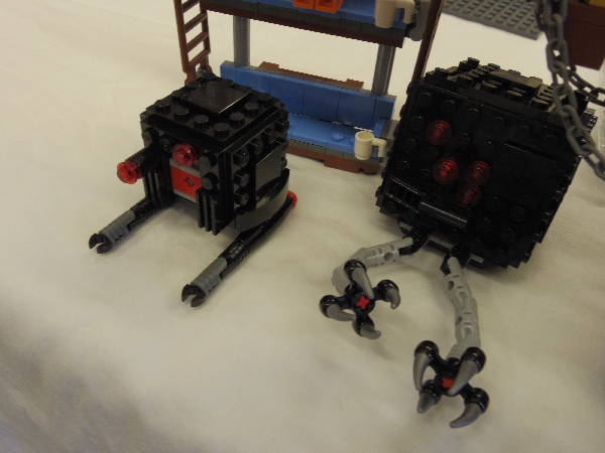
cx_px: 302
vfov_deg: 46.8
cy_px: 226
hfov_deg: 60.0
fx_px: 524
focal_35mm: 30
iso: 320
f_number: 4.5
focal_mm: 5.4
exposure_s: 1/50
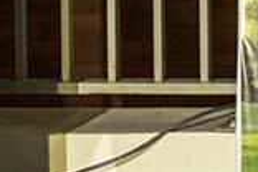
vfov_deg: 4.6
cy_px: -98
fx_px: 2114
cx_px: 738
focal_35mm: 295
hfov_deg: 6.5
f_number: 5
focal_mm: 48
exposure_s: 1/200
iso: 2000
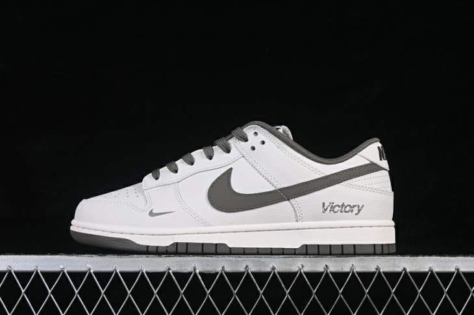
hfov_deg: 27.0
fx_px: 987
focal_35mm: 75
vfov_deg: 18.2
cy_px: 158
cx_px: 237
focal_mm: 50
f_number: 8
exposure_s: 1/80
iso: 160
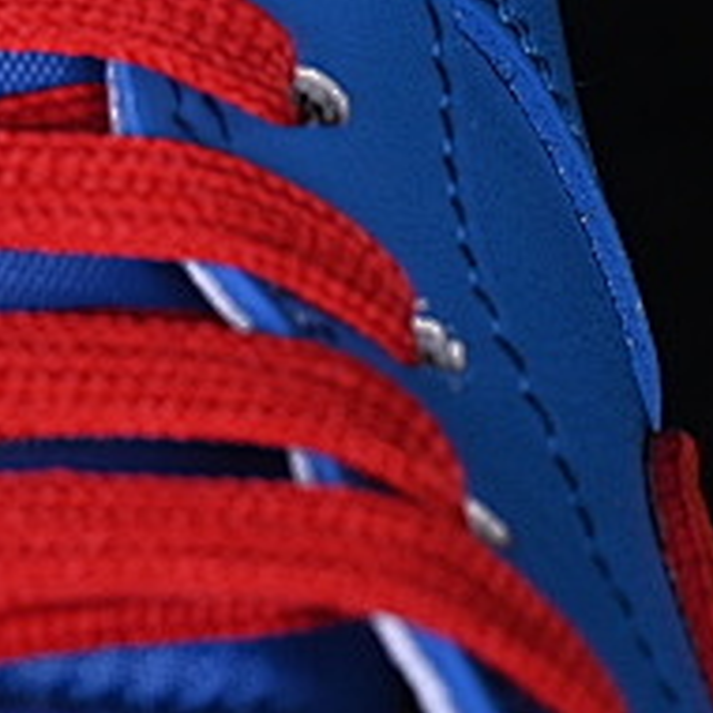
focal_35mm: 363
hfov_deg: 4.8
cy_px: -574
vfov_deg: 4.8
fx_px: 8459
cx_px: -417
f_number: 6.3
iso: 160
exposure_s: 1/60
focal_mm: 50
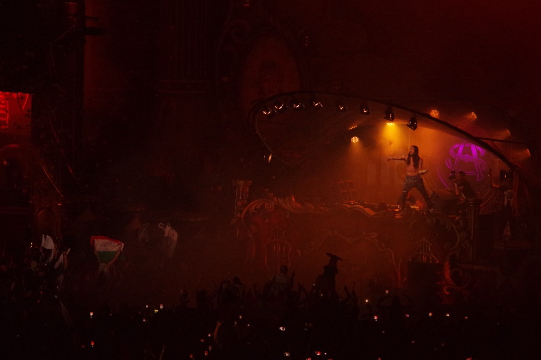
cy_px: 192
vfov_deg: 4.2
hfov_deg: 6.3
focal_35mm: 325
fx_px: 4881
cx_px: 278
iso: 2500
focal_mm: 200
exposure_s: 1/200
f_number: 4.5
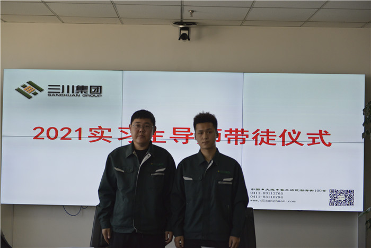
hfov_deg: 32.4
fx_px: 639
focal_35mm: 62
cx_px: 186
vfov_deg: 21.9
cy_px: 124
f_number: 2.8
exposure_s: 1/2000
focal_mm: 62
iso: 2200
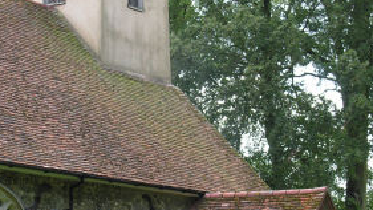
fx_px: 1127
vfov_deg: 10.6
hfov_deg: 18.8
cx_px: 148
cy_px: 142
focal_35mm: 114
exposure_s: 1/63.5
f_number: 4.5
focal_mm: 16.4
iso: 50
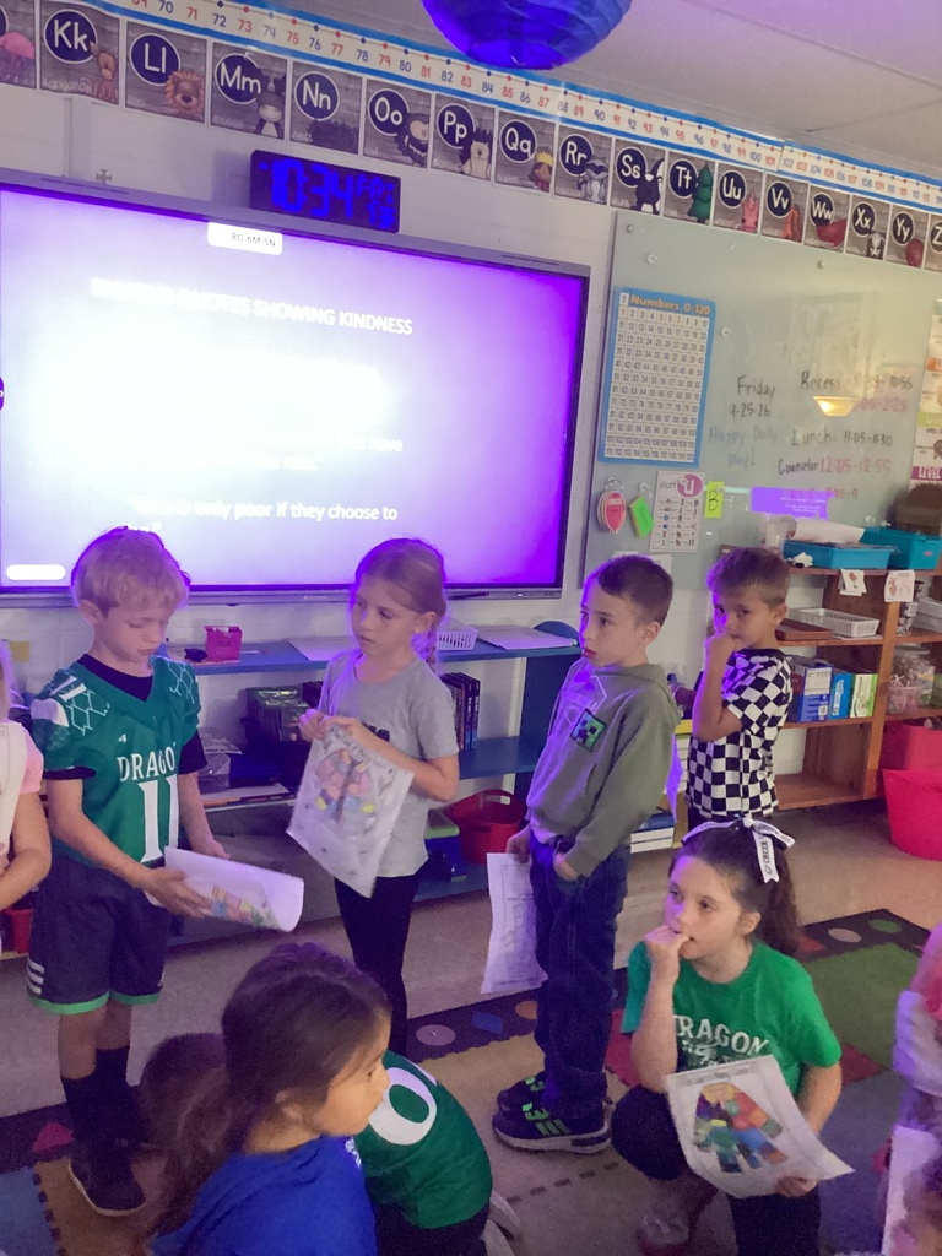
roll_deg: -3.2
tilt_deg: -10.9
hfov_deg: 45.4
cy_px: 628
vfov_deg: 58.4
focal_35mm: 31
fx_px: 1125
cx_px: 471
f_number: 2.4
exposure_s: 1/30
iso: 400
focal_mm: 3.3
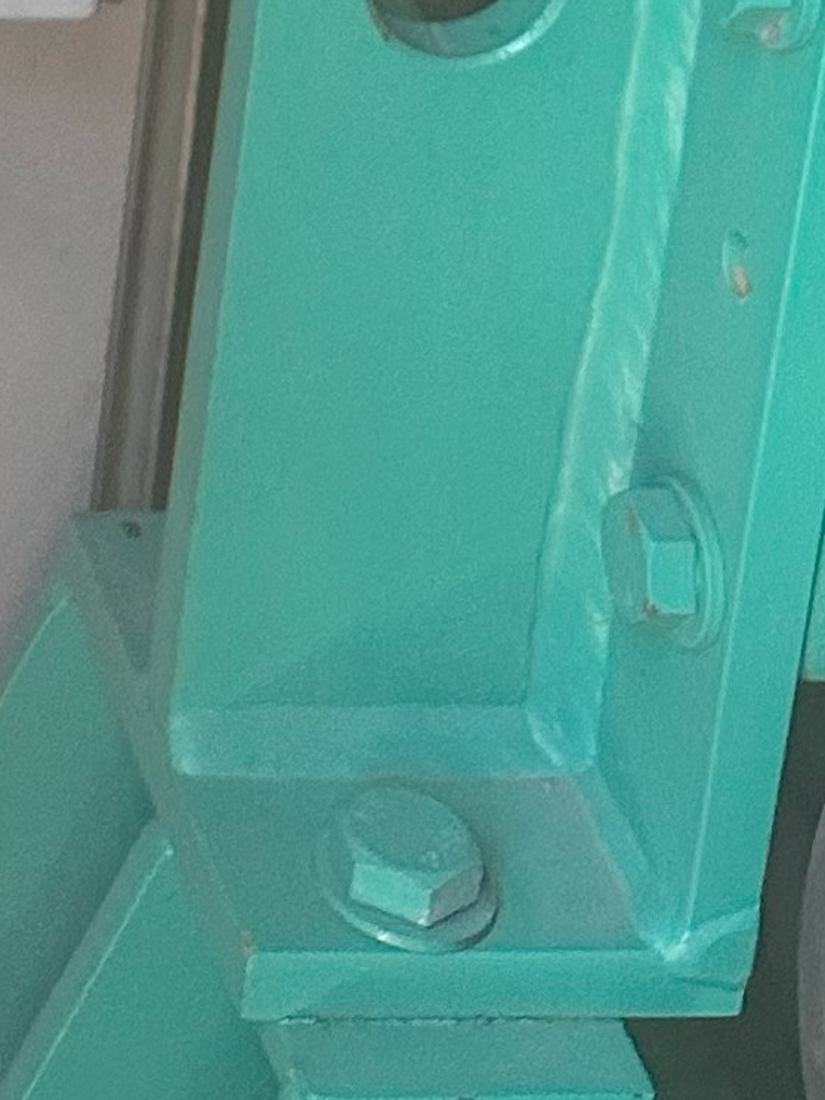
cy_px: -1541
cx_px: -794
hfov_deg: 10.5
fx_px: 4131
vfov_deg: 12.1
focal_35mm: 130
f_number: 1.78
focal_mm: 6.86
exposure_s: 1/121
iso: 200
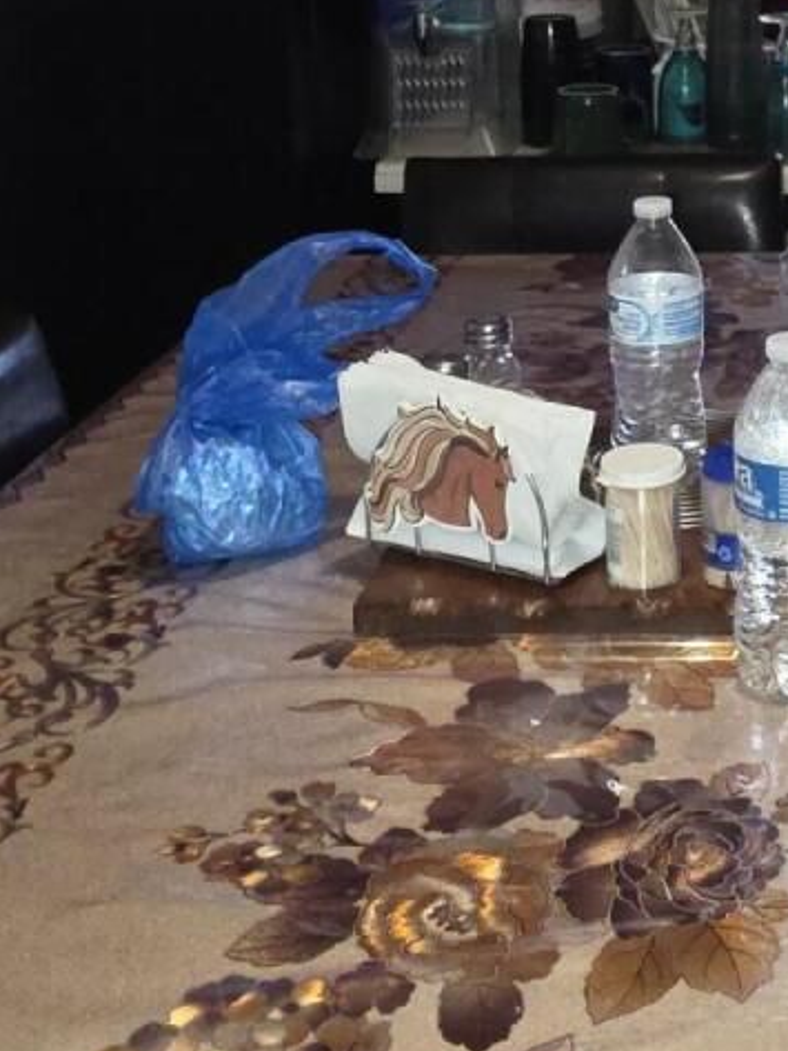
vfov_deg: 31.8
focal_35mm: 55
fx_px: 1669
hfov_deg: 24.9
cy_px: -42
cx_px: 846
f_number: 1.9
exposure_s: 1/40
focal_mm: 2.2
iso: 250
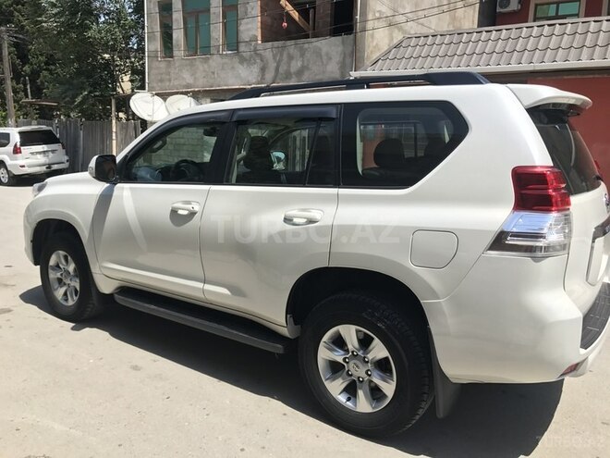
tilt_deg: -10.4
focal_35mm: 28
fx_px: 493
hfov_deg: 63.4
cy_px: 229
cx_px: 305
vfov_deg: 49.7
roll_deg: -2.6
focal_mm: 3.99
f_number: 1.8
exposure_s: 1/1451
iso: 20
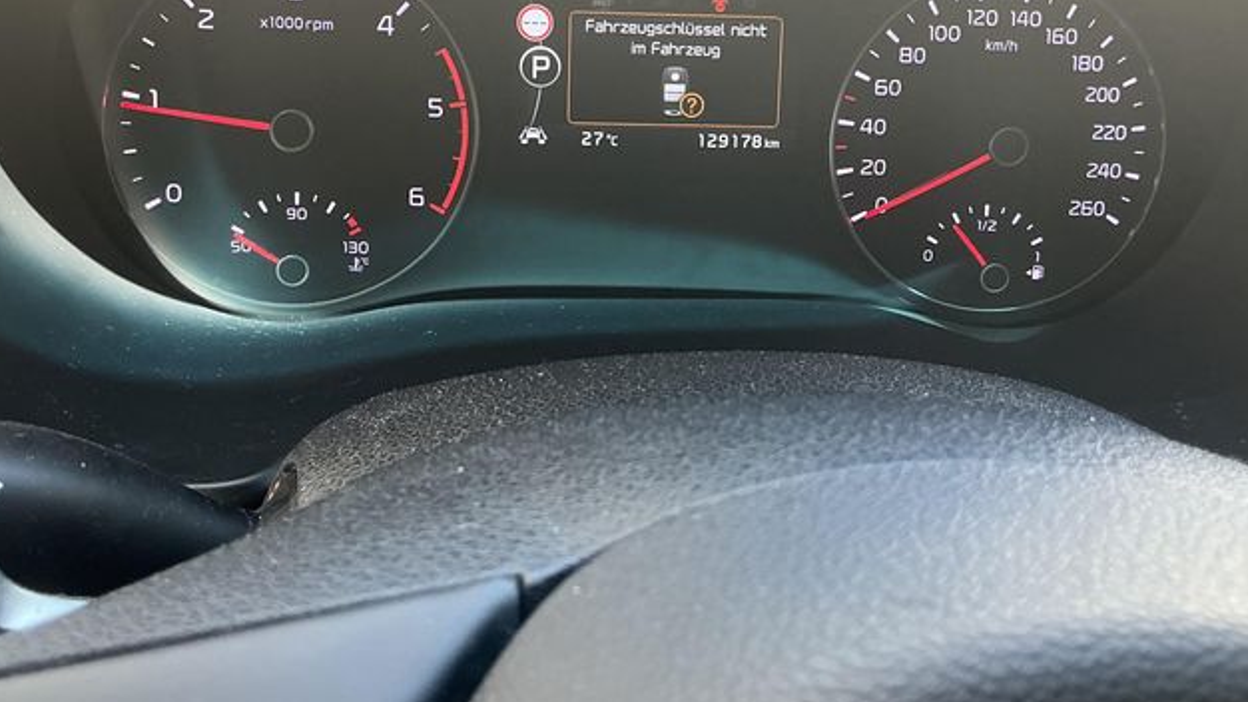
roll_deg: -5.0
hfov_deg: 51.6
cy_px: 195
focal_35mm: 39
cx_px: 628
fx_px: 1290
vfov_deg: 30.0
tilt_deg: -28.2
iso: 64
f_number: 1.8
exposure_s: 1/97
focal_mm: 3
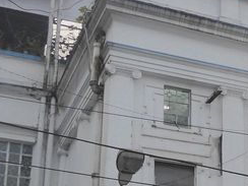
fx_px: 752
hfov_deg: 17.8
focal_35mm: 105
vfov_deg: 13.8
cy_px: 198
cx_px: 301
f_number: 3.5
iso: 400
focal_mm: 5.4
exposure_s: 1/80
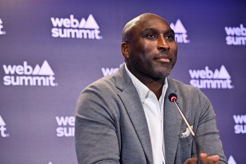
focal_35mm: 102
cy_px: 82
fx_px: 697
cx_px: 123
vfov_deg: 13.4
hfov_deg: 20.0
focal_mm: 102
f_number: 5
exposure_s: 1/160
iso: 1250
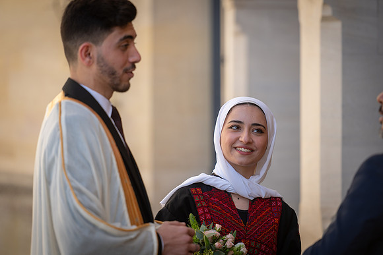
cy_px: 128
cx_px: 192
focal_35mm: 180
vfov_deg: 7.6
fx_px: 1915
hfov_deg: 11.4
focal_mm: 180
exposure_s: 1/1000
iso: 100
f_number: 2.8
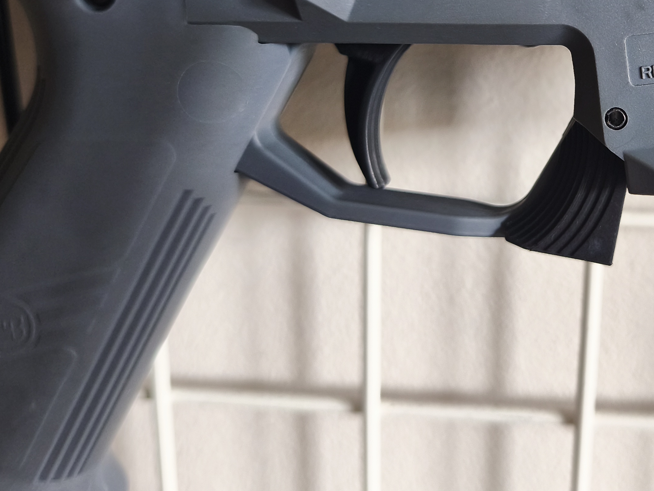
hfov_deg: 40.5
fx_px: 831
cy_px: 80
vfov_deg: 31.8
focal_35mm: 44
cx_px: 553
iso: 1000
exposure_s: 1/50
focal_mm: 6.18
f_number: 1.65
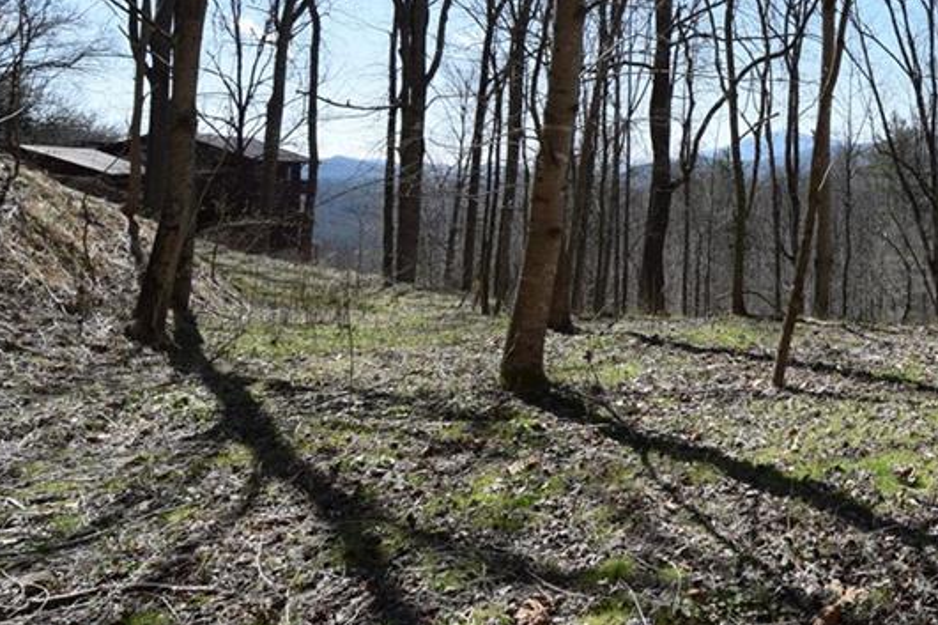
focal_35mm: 29
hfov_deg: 56.5
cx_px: 812
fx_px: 755
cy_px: 117
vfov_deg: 42.7
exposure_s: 1/320
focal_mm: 10
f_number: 9
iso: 200
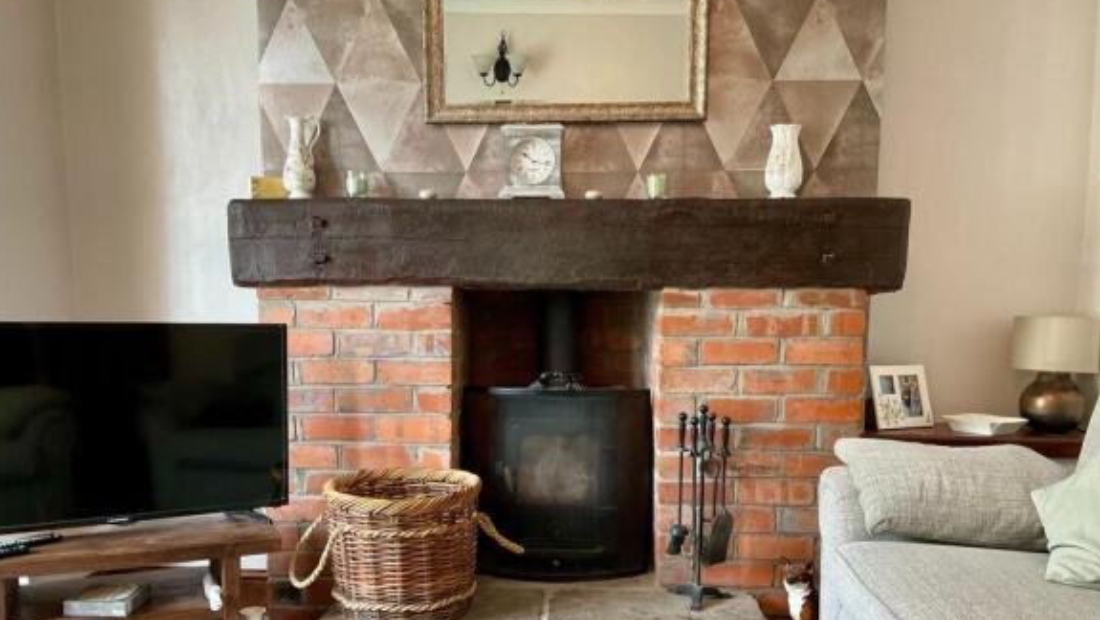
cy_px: 389
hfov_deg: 61.0
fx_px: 934
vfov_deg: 36.5
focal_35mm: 32
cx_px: 548
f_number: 1.8
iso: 80
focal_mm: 3
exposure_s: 1/50
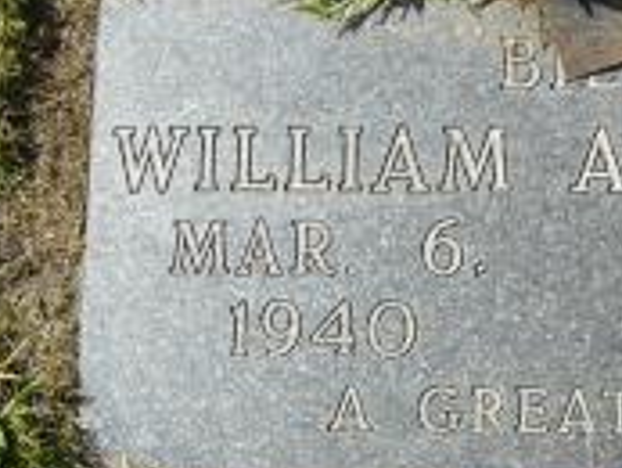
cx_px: 604
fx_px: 1492
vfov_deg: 17.6
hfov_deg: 22.7
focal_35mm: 83
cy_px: 414
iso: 100
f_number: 5.6
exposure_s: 1/320
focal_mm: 6
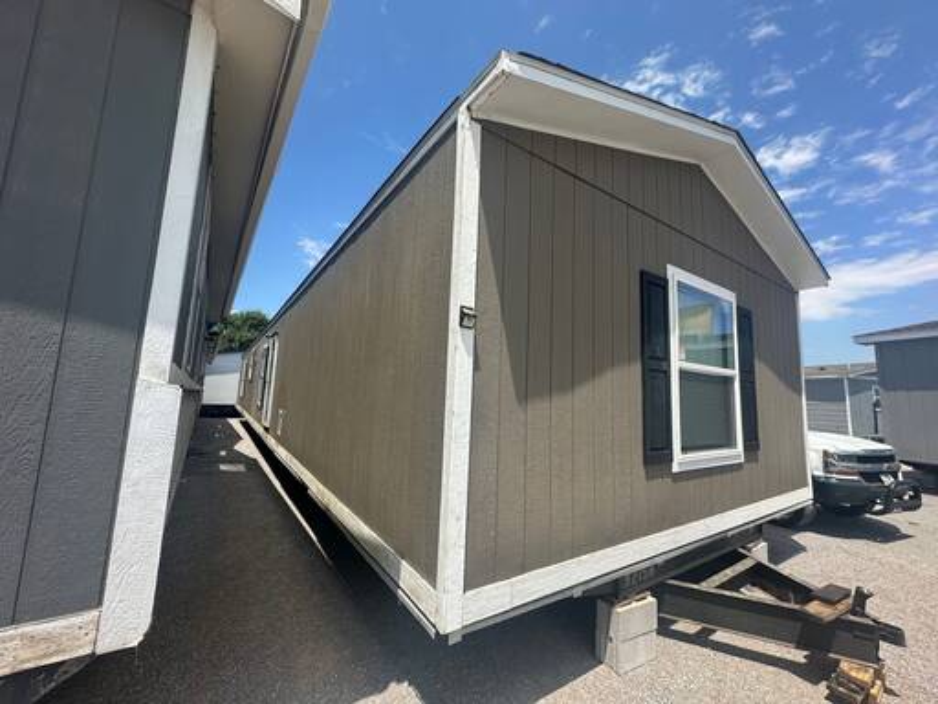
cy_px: 352
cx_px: 469
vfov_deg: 85.7
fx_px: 379
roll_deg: -1.1
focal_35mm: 14
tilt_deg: +10.4
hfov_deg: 102.1
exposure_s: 1/1742
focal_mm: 2.22
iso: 50
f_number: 2.2
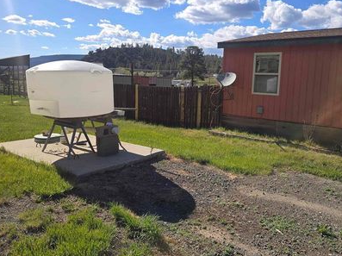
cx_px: 207
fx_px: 286
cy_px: 115
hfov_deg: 61.1
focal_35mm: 29
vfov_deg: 48.1
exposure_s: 1/801
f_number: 1.7
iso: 12
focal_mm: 6.3
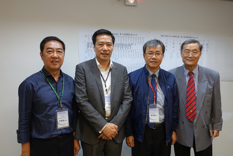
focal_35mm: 32
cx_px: 116
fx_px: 207
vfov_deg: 41.1
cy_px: 78
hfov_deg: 58.7
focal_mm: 11.56
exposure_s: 1/40
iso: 400
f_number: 2.5
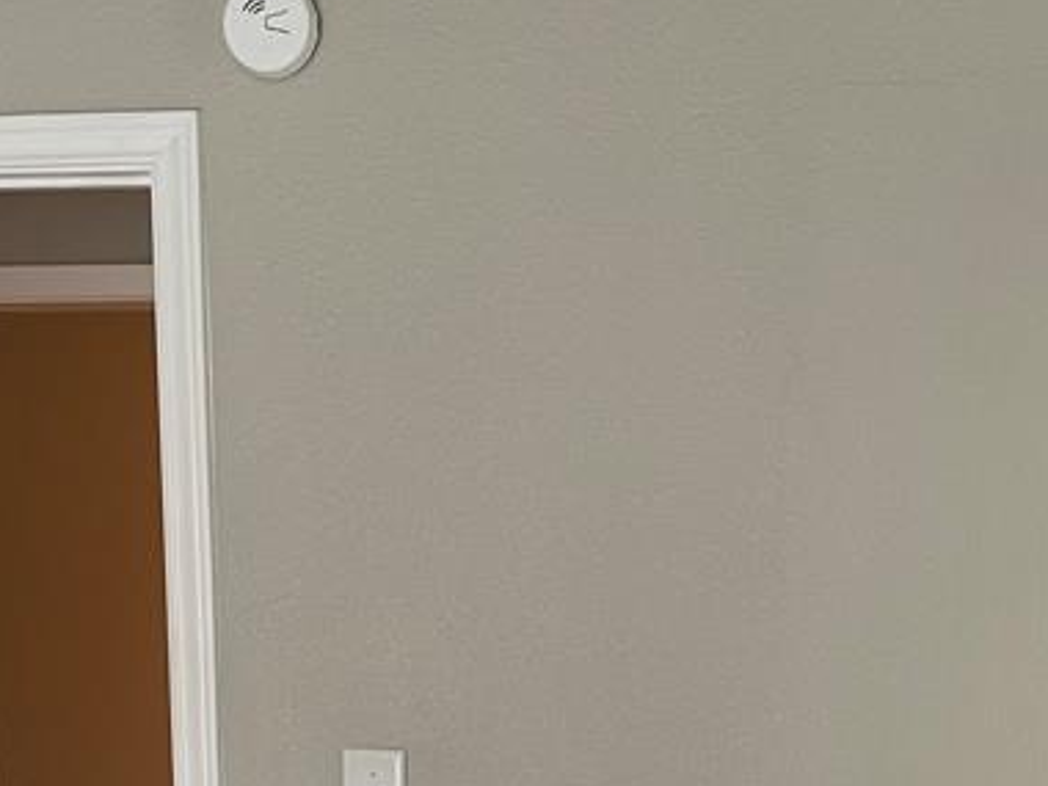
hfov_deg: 27.7
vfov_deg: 19.8
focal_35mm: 70
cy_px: 927
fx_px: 2119
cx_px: 609
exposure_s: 1/60
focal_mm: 4.2
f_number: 1.6
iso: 80
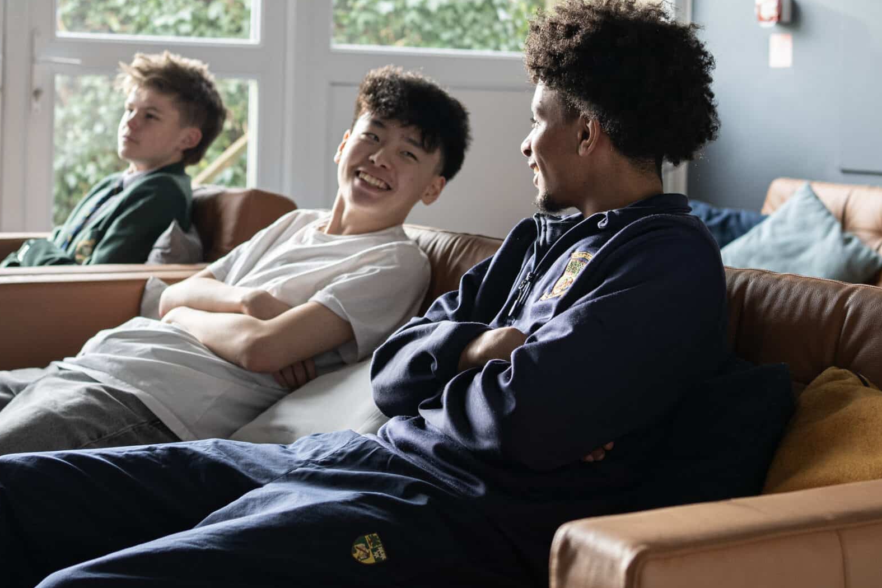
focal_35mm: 64
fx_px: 1568
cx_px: 342
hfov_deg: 31.3
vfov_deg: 21.1
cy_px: 173
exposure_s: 1/250
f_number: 2.8
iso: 800
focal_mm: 35
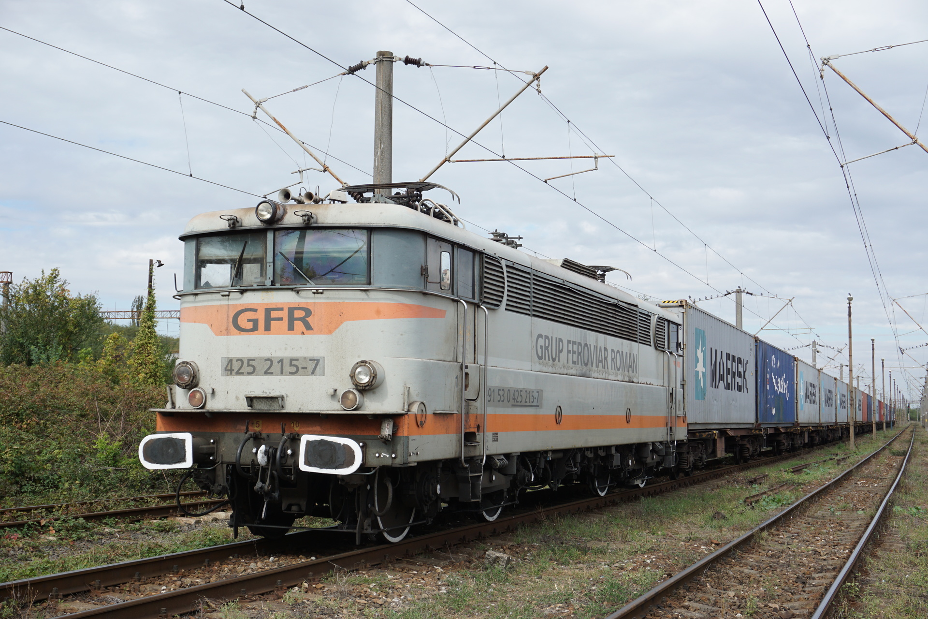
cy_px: 310
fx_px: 1237
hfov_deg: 41.1
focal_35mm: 48
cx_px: 464
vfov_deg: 28.1
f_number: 8
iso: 160
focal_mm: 32
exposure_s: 1/320
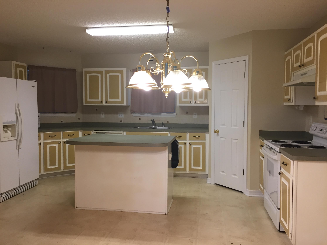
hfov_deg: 61.7
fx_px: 274
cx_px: 164
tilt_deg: -3.4
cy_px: 122
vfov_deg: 48.2
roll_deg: -0.6
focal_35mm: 29
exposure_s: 1/30
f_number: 2.2
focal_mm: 4.15
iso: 64
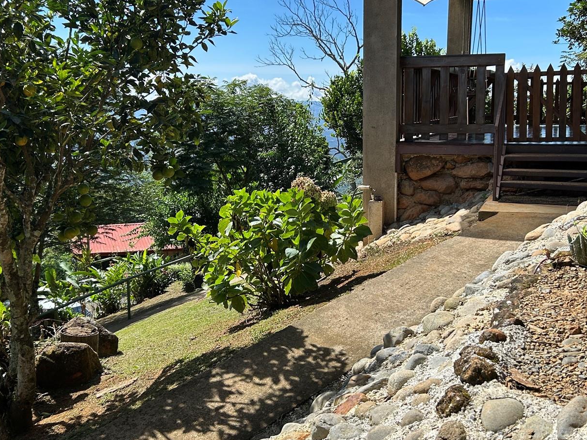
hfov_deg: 42.9
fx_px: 746
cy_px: 209
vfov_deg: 32.9
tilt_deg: -8.8
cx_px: 314
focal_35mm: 44
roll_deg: -0.4
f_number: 1.5
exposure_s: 1/2762
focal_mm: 5.7
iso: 50
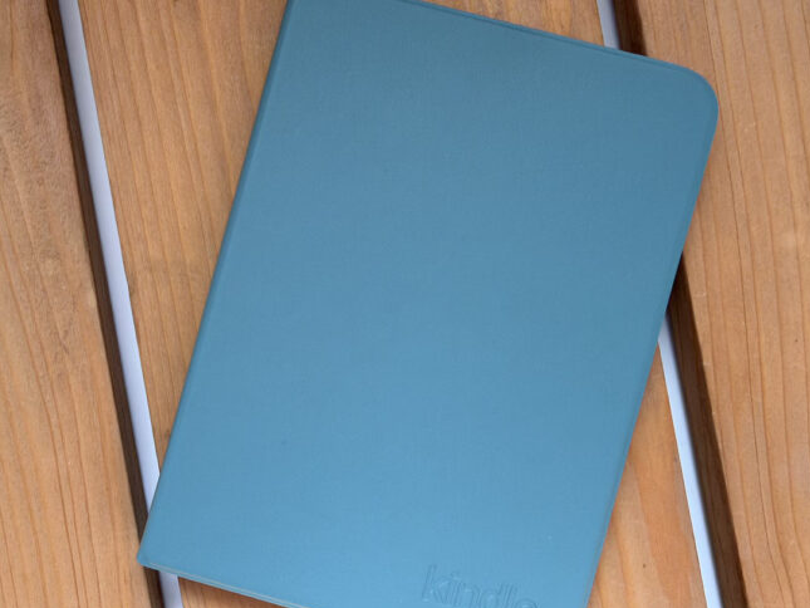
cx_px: 362
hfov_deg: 58.2
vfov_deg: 45.5
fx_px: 726
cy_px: 307
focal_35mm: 31
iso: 160
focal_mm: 2.22
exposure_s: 1/121
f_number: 2.2
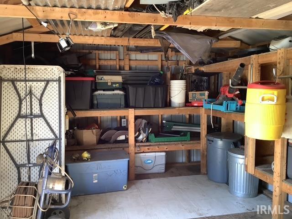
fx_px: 261
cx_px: 146
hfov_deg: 58.4
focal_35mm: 31
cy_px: 110
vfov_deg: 45.4
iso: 200
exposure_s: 1/60
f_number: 2.4
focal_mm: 3.3
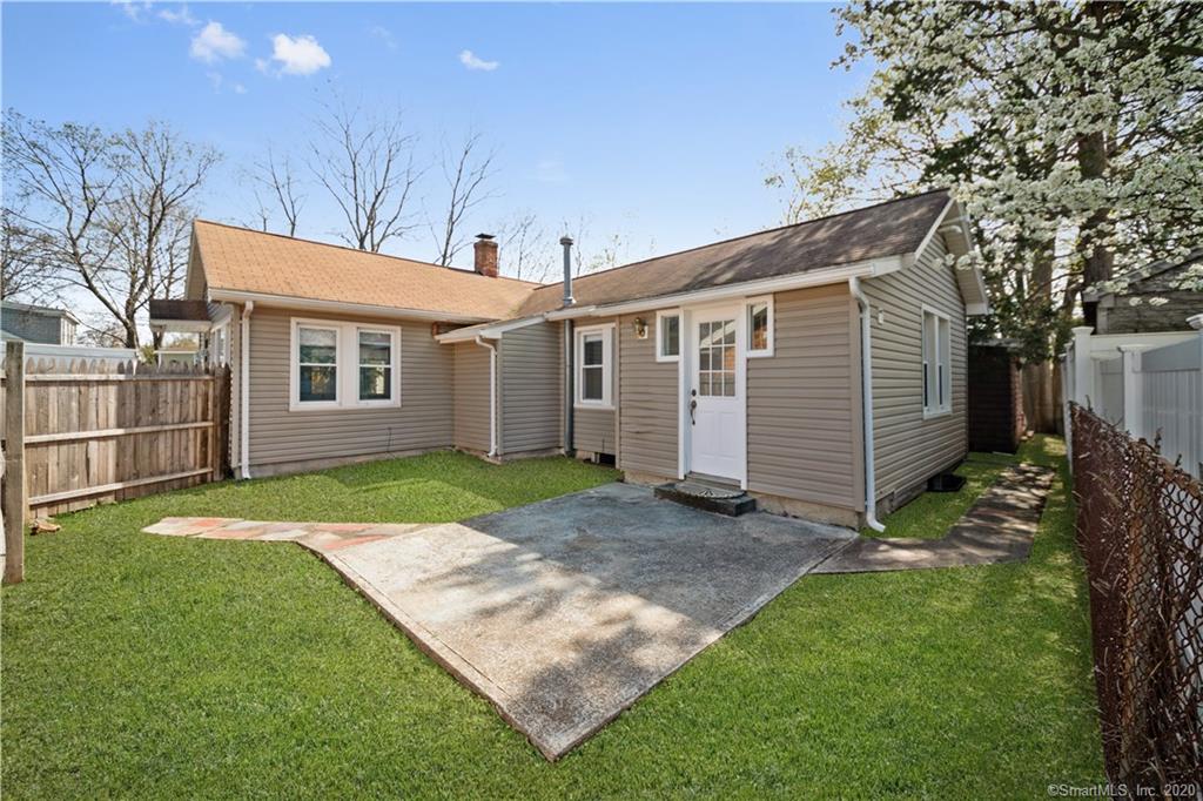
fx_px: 434
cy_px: 400
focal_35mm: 13
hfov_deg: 108.3
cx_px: 602
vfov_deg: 85.4
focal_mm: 13
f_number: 5.6
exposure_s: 1/640
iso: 400
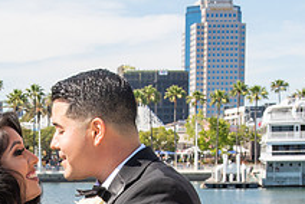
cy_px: 300
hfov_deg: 15.9
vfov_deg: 10.5
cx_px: 21
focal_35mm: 127
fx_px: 1077
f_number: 11
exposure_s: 1/200
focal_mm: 35
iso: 200
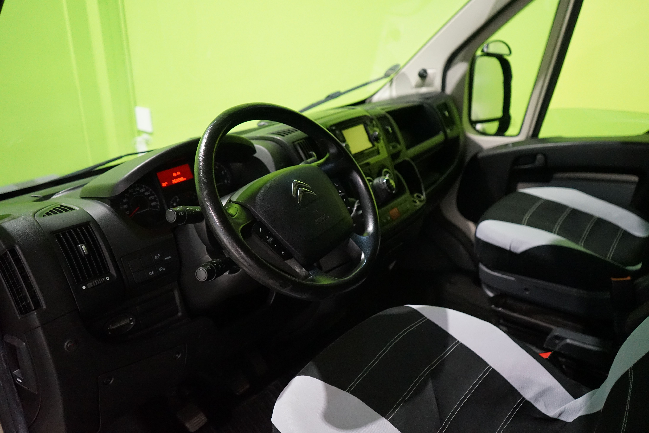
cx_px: 324
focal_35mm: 28
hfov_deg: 65.5
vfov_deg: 46.4
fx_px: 505
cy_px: 216
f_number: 3.5
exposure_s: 1/125
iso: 6400
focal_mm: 28
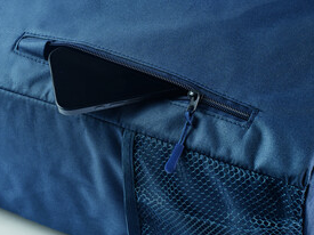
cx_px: 95
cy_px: 82
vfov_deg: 10.4
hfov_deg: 13.9
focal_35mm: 142
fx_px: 1288
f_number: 11
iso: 125
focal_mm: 85
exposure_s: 1/125
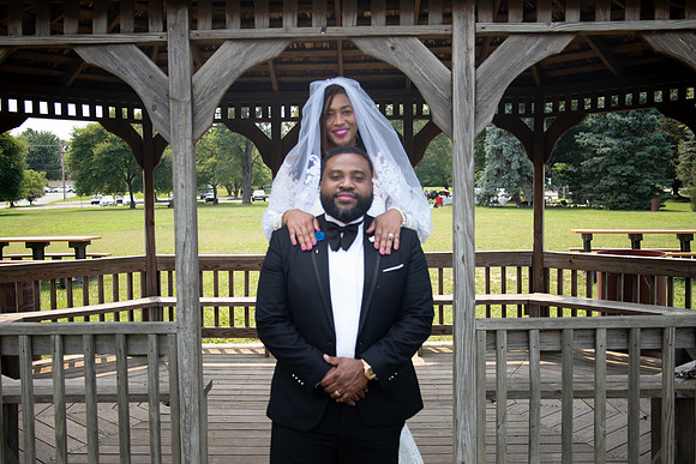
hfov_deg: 46.4
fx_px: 812
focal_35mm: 42
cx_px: 348
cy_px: 232
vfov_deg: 31.9
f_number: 4.2
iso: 800
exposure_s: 1/1600
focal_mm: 41
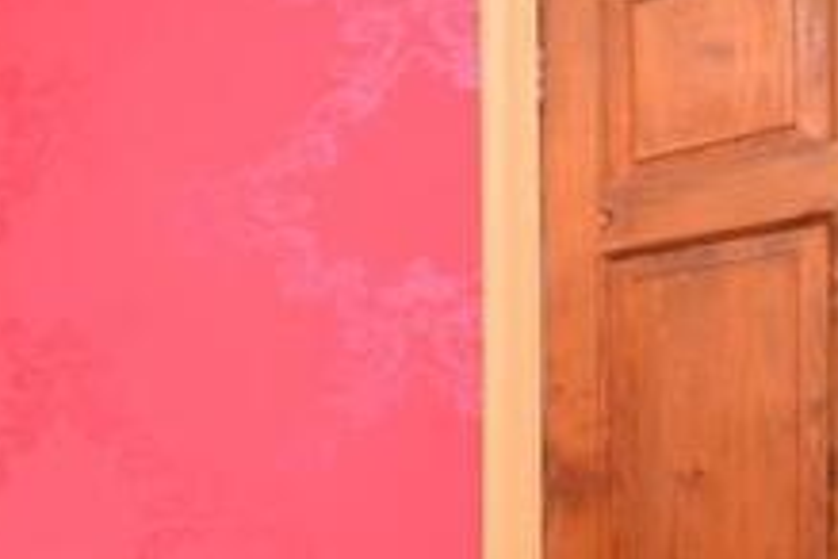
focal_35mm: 45
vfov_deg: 27.9
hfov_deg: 29.7
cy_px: 572
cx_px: -367
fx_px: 1047
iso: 400
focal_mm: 10
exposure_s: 1/13
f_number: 5.6
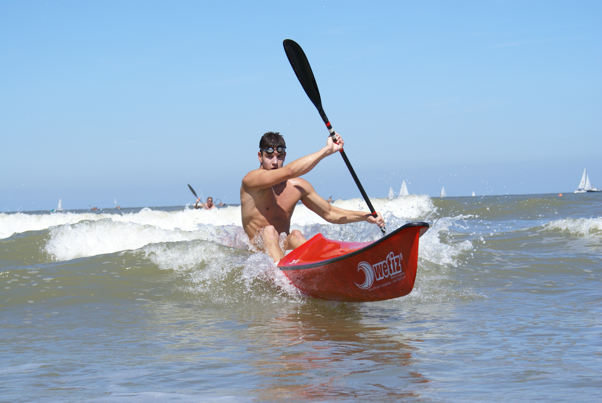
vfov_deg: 13.1
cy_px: 202
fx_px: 1758
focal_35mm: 105
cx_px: 301
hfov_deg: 19.4
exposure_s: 1/500
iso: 100
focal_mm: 70
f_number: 8
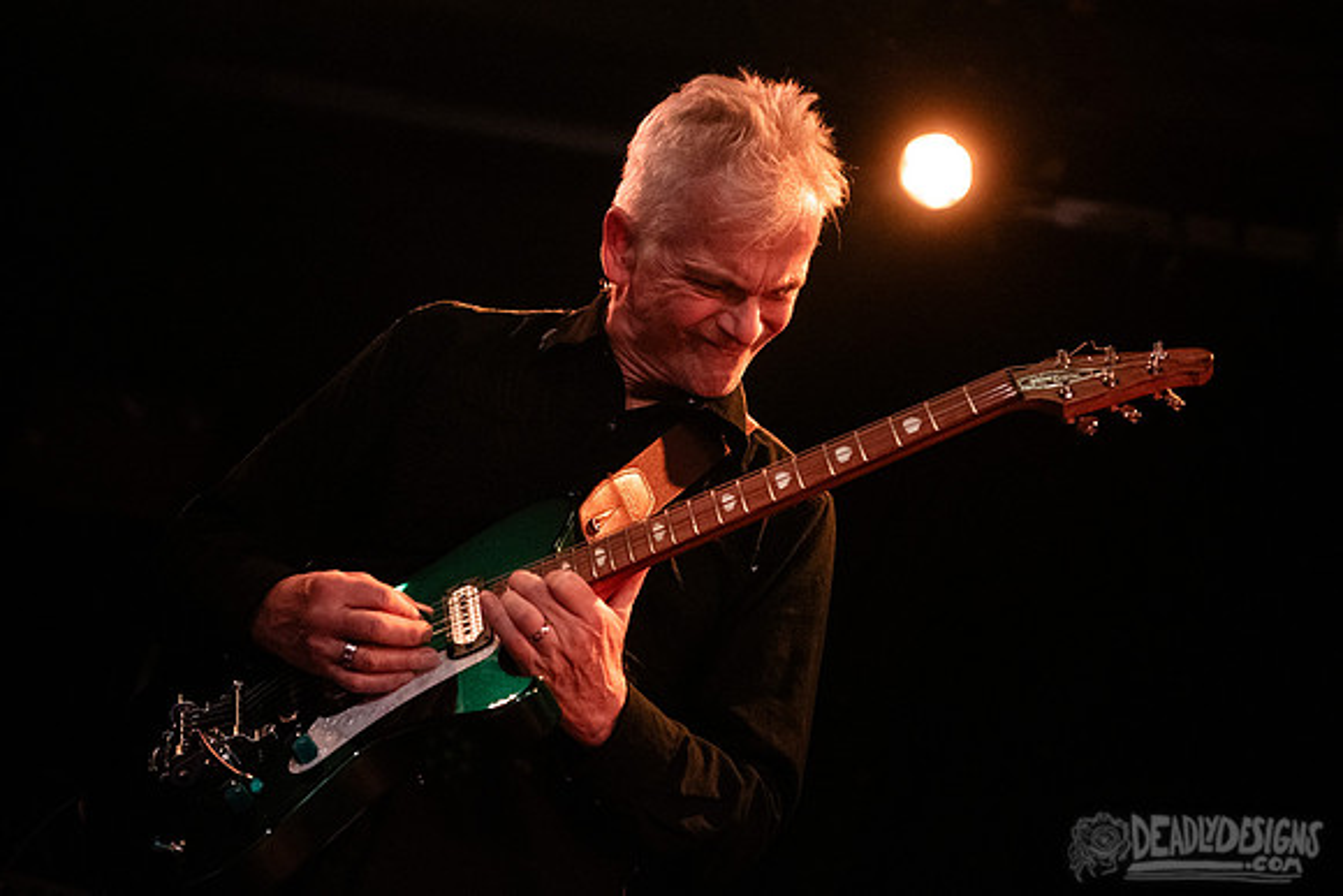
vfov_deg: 17.6
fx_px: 2892
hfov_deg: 26.1
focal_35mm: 77
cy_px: 461
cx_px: 688
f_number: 3.2
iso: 2500
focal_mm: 70
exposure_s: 1/125
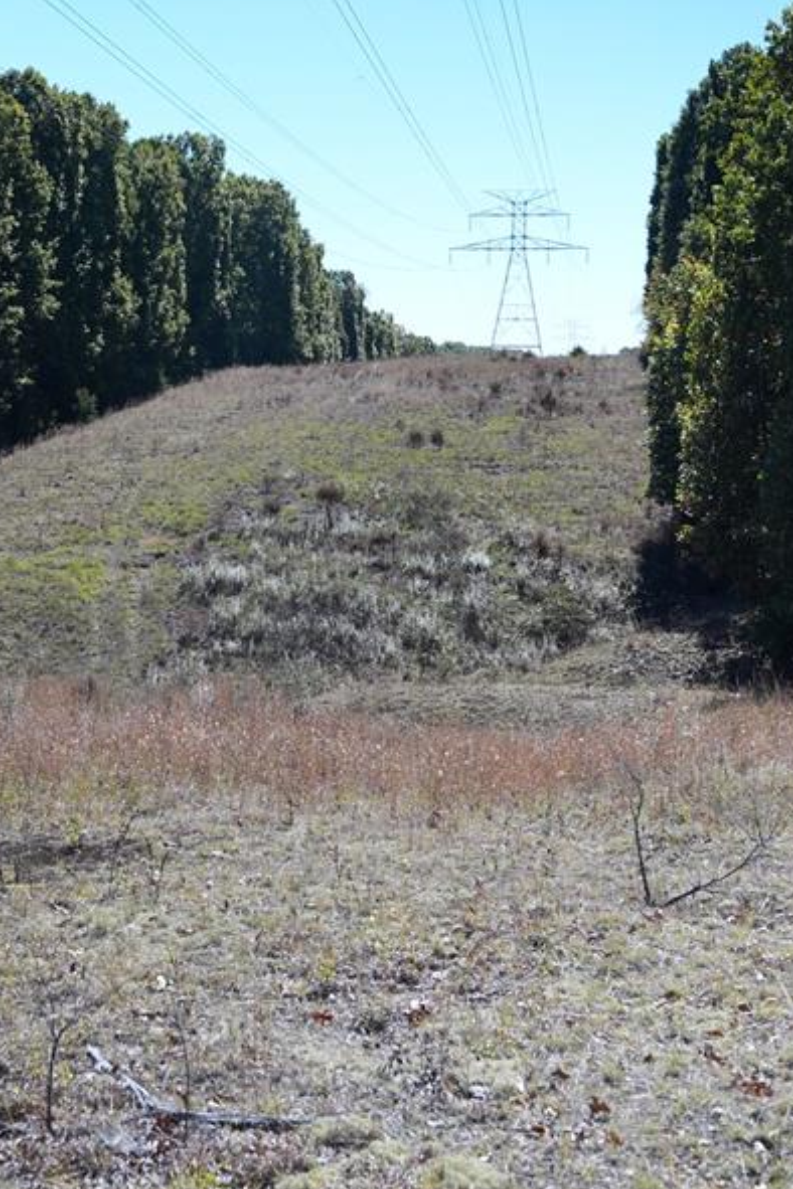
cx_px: 78
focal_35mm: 53
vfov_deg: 37.6
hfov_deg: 24.9
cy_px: 555
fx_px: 1744
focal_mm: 20.3
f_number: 2.5
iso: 100
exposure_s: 1/60
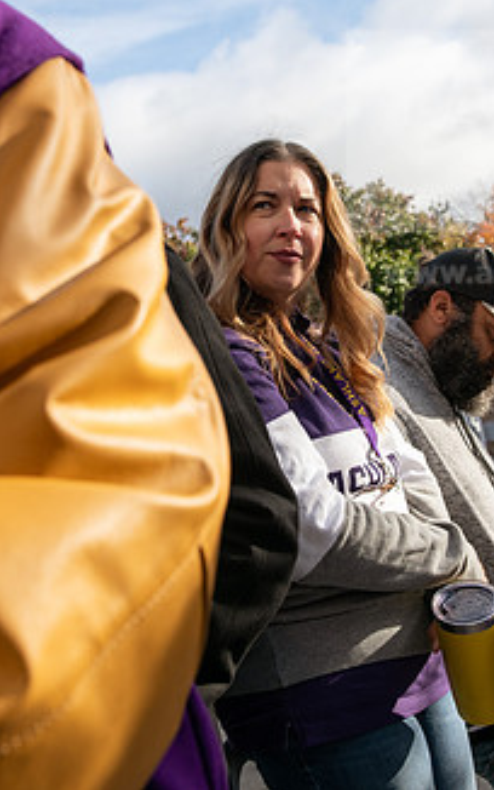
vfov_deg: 35.0
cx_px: 274
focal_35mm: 58
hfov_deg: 22.4
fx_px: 1248
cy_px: 324
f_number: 5.6
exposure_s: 1/500
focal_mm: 32
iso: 125
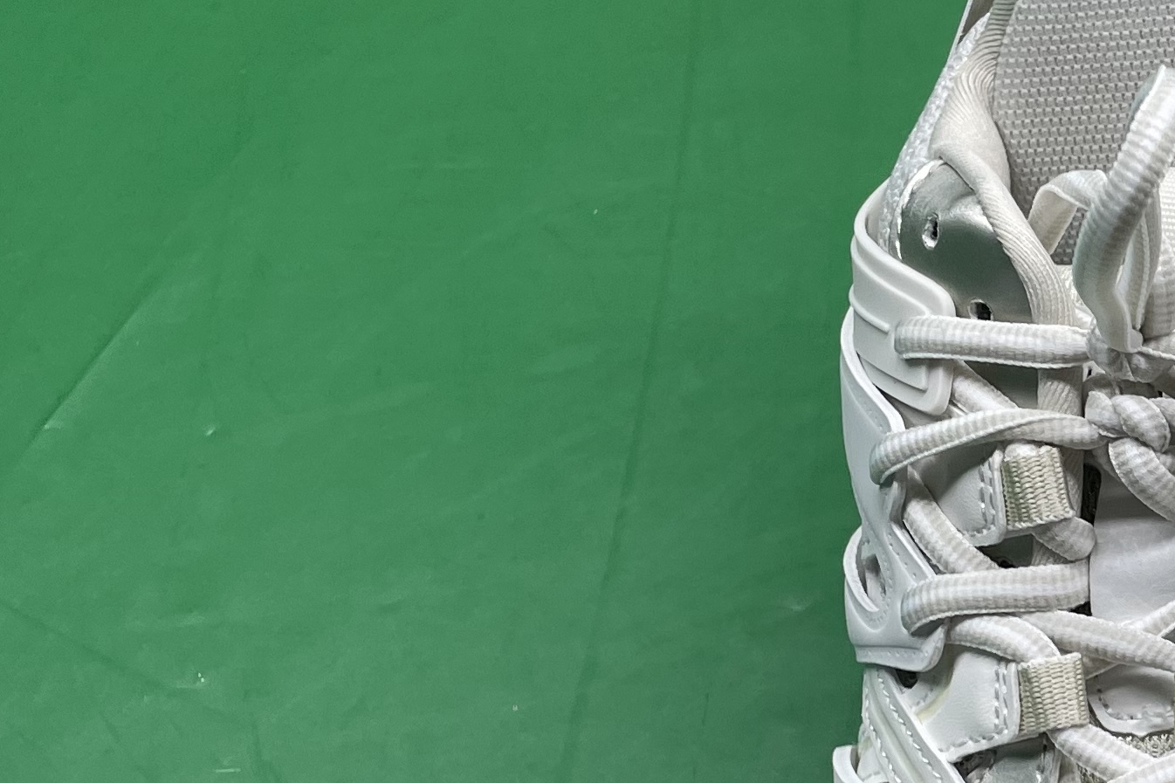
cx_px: 1474
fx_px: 2643
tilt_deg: -58.0
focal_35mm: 81
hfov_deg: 22.7
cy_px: 634
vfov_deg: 16.7
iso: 40
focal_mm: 4.2
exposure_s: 1/100
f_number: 1.6
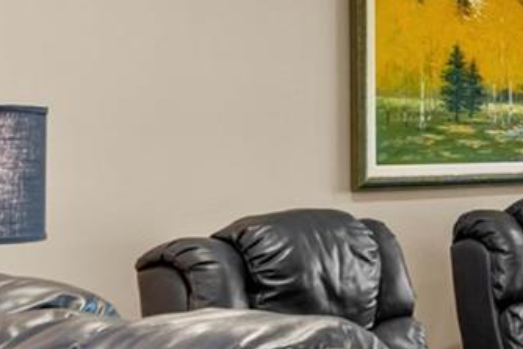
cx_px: 1195
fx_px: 1424
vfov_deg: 14.0
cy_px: 153
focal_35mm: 98
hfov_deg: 14.7
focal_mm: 16
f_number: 8
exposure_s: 1
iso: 100
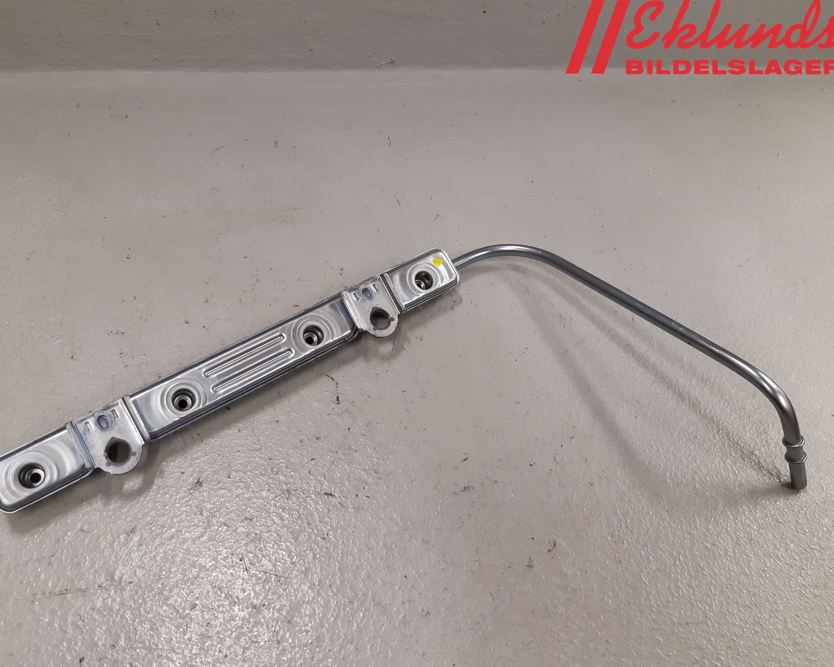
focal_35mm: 28
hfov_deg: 62.1
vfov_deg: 51.5
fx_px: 691
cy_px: 343
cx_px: 381
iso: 100
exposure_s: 1/50
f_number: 1.7
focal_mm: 3.93
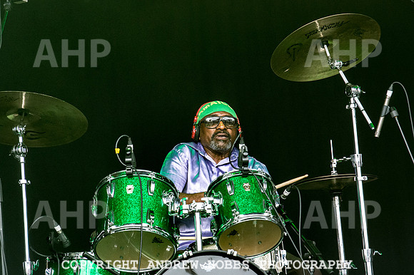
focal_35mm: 239
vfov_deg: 5.8
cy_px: 130
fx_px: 2741
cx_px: 218
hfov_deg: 8.6
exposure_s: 1/800
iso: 6400
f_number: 5.6
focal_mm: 200
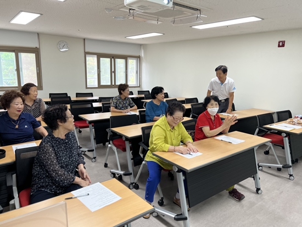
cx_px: 151
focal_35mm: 26
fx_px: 227
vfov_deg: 53.1
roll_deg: -0.9
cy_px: 114
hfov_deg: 67.3
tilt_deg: -12.5
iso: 80
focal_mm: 5.7
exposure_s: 1/120
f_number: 1.5
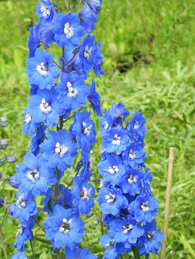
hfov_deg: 8.1
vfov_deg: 10.7
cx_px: 98
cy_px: 130
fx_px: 1382
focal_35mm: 184
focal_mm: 32.7
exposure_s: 1/400
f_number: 5.6
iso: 160
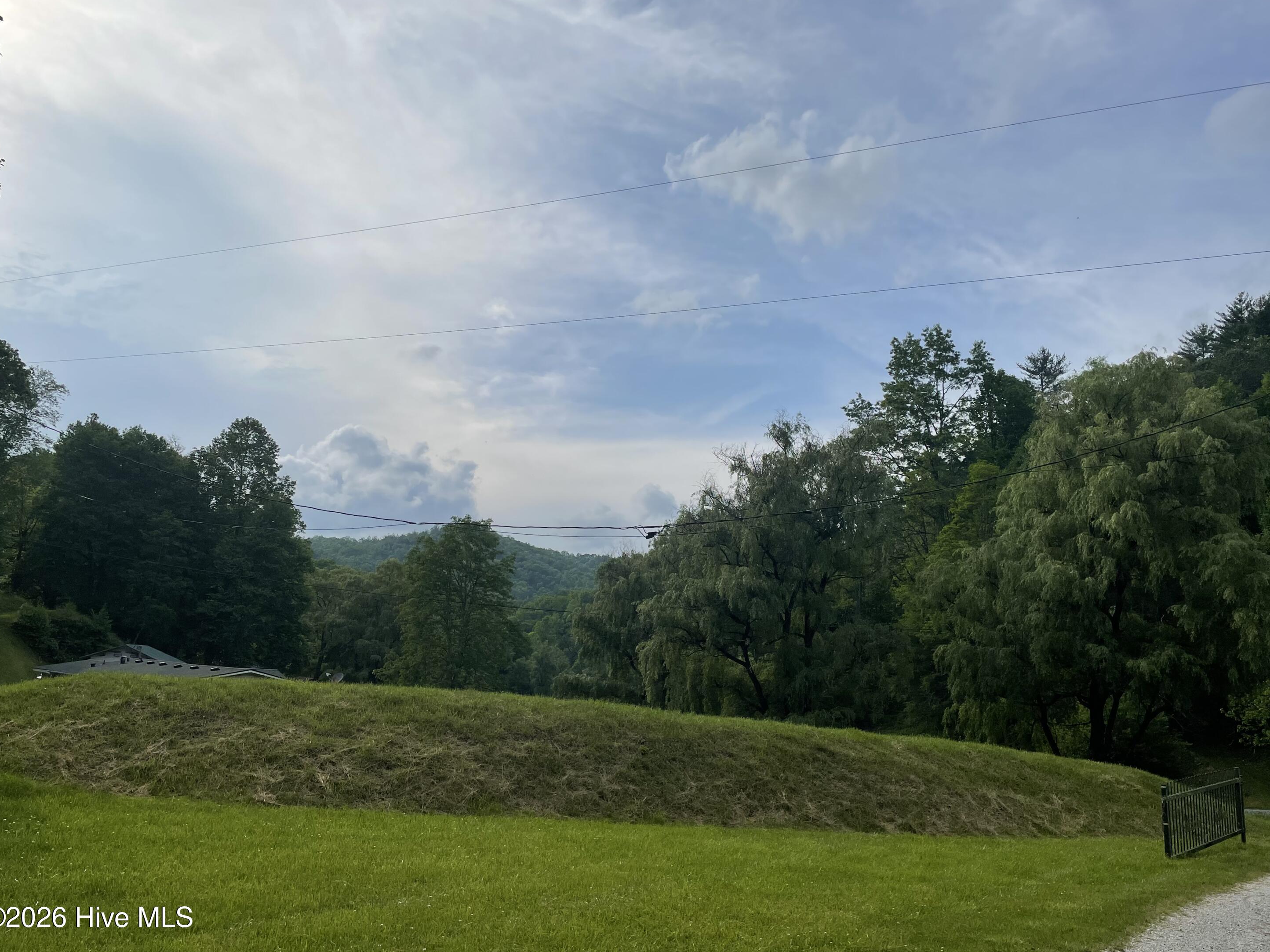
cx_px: 642
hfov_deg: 65.3
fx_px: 991
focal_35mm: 27
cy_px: 468
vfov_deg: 51.4
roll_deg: -3.1
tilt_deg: +9.8
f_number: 1.6
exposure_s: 1/7299
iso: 32
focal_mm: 4.2
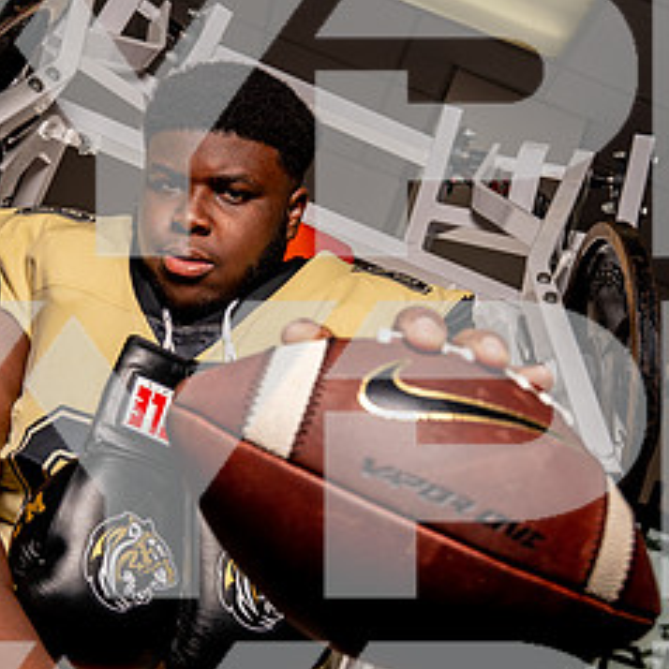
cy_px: 451
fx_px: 1268
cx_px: 270
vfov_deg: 29.3
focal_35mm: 58
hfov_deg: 29.5
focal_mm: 28
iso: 100
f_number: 5.6
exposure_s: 1/320
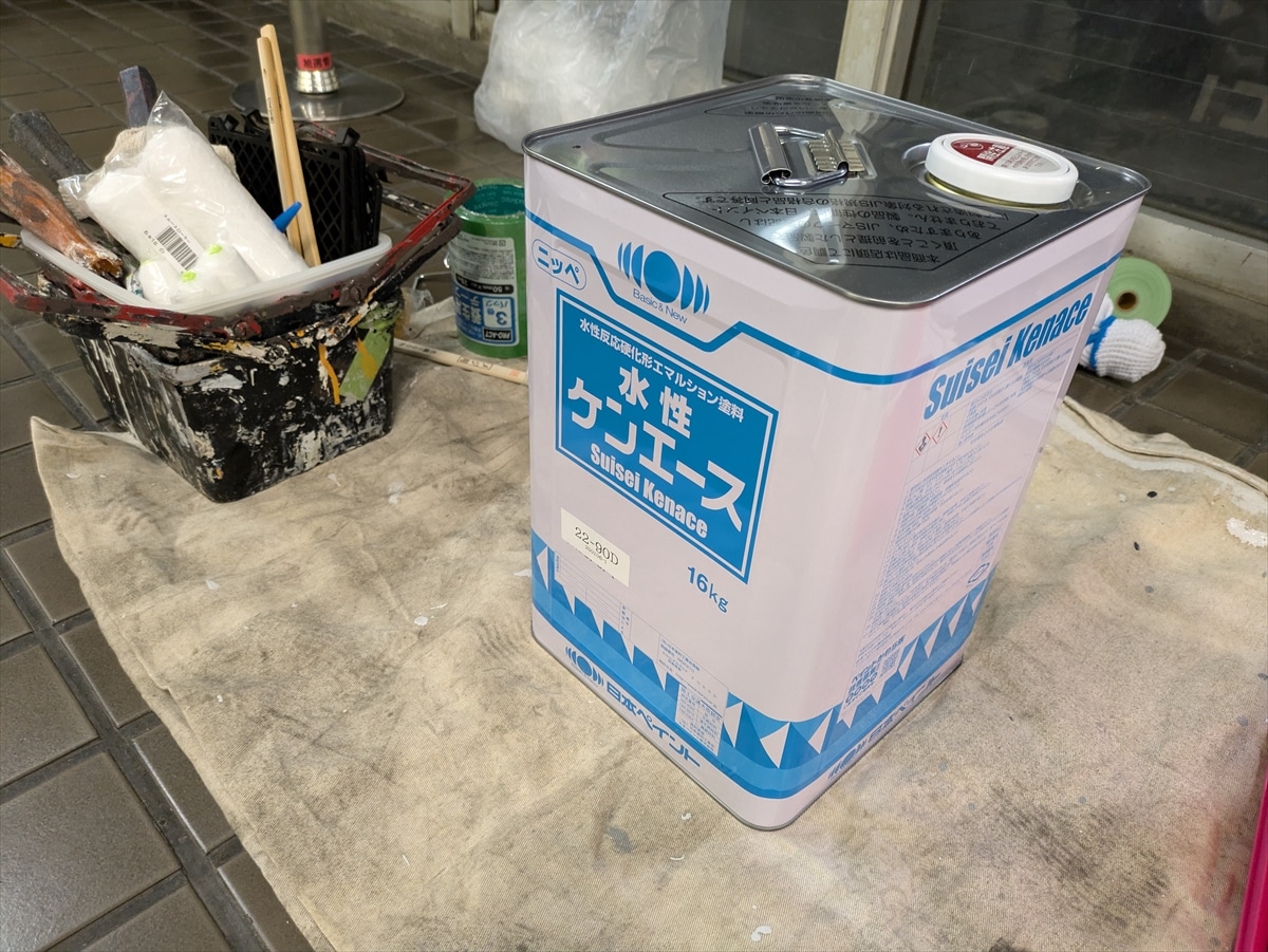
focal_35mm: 25
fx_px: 916
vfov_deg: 54.9
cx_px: 634
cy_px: 476
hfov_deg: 69.4
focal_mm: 5.43
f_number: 1.89
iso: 484
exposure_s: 1/33.3
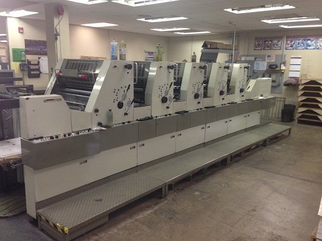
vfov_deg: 42.9
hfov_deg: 55.4
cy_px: 120
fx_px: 307
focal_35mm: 33
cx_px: 161
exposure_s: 1/20
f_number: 2.4
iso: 100
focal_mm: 4.13
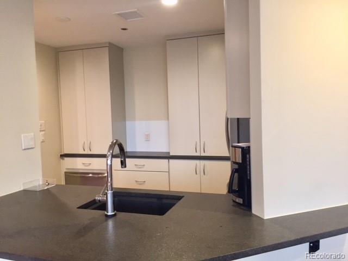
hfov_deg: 61.7
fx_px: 292
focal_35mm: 29
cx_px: 174
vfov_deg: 48.2
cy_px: 130
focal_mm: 4.15
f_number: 2.2
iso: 100
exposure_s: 1/30
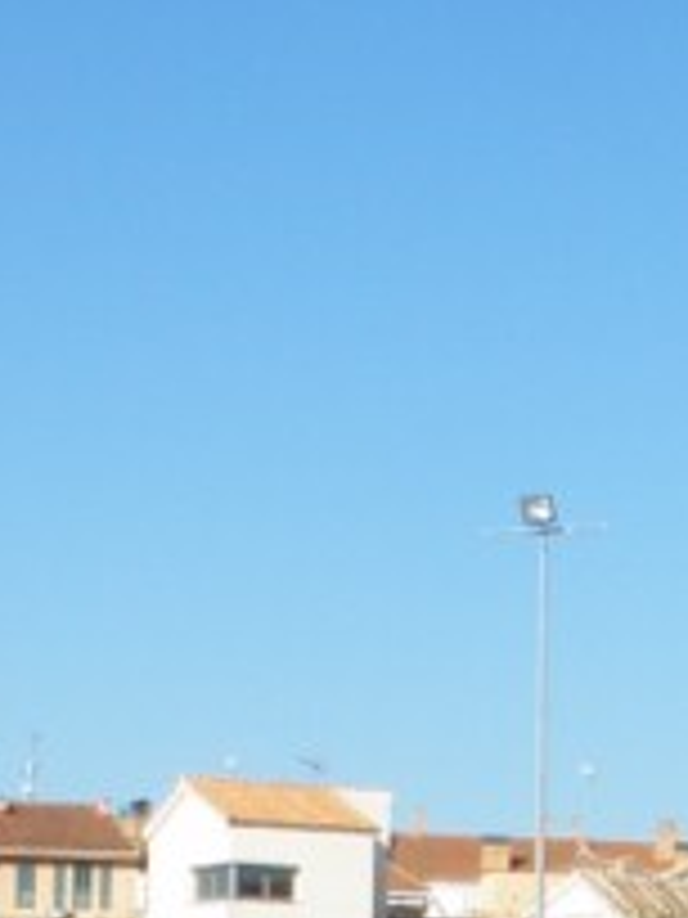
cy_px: 1260
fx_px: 3737
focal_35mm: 141
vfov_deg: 13.4
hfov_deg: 10.5
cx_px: 499
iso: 64
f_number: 5.6
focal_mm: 6.3
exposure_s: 1/250
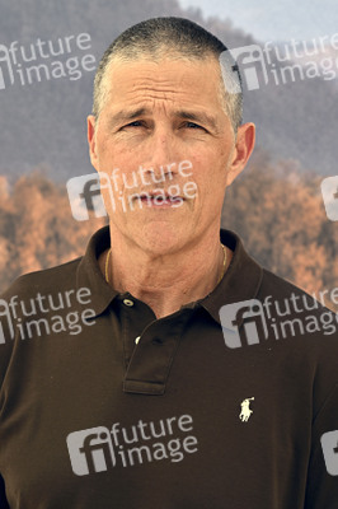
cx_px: 169
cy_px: 254
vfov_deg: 16.7
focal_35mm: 123
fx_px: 1735
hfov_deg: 11.1
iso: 200
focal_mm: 123
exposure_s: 1/320
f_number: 8
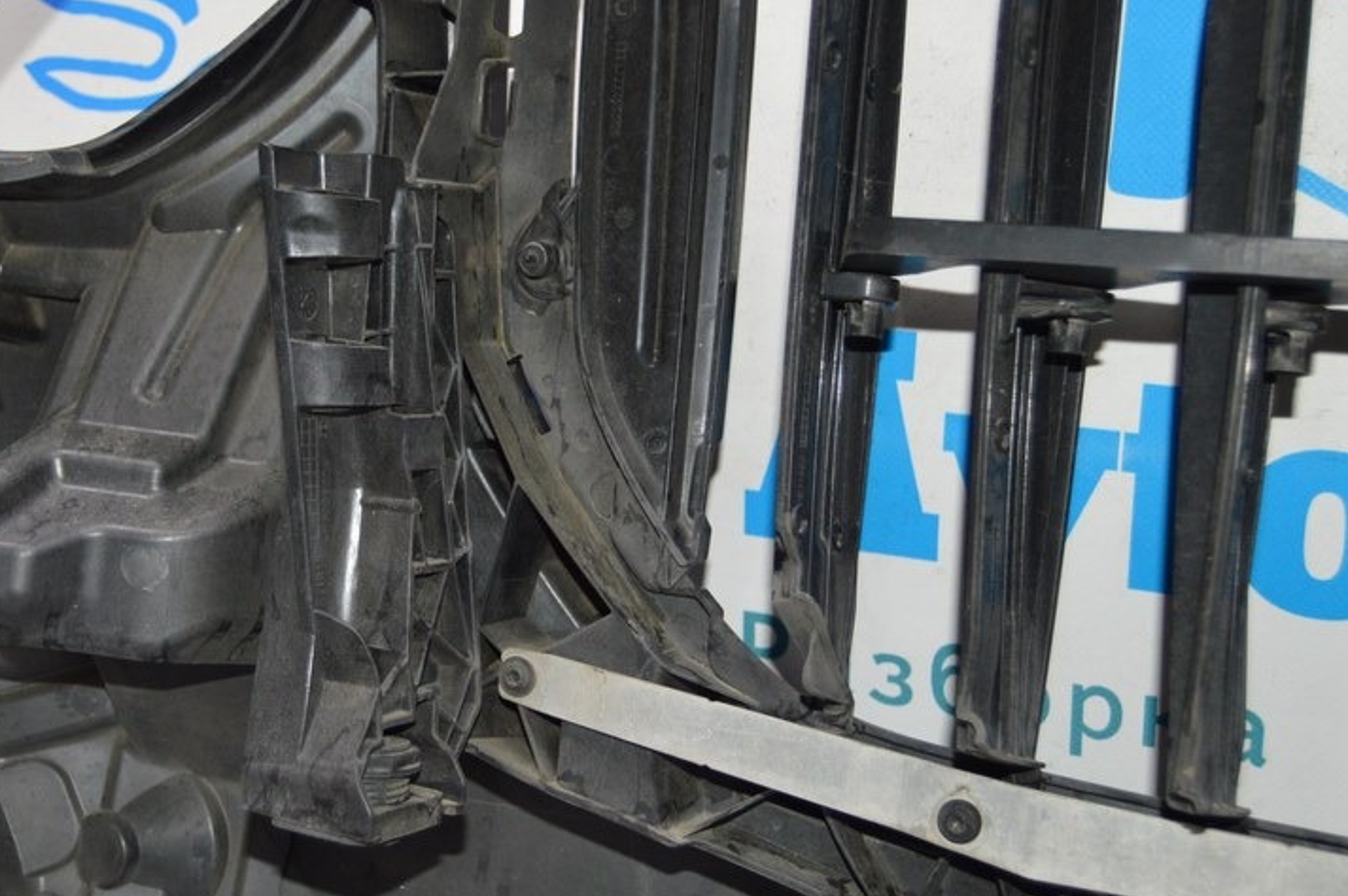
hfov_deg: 35.4
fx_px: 2095
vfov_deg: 24.1
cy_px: 508
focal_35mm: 56
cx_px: 473
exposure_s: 1/60
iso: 900
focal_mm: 26
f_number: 4
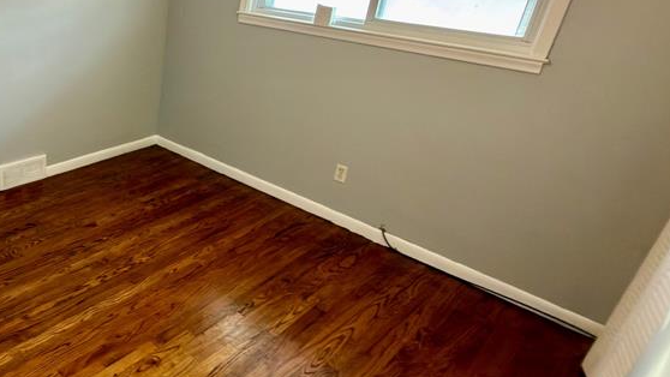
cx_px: 102
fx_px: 497
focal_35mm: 28
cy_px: 161
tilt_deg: -24.5
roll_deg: -2.8
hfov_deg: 60.4
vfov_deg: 41.4
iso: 250
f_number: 2.2
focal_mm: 2.22
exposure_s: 1/24
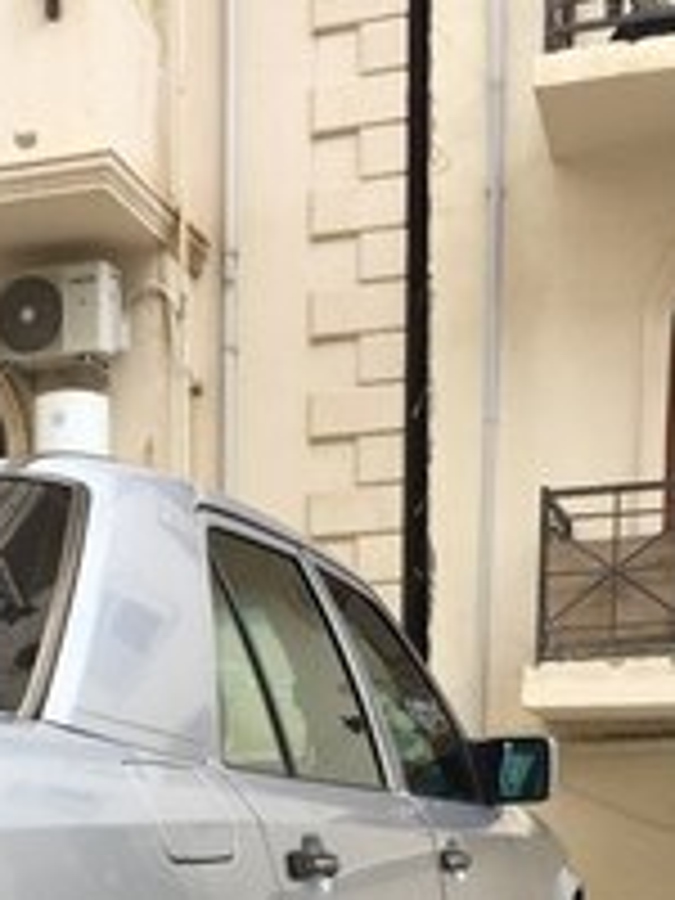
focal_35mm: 72
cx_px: 58
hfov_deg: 20.0
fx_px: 1872
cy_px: 1035
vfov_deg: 24.8
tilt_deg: -4.4
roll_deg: +0.6
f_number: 2.2
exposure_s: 1/50
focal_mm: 4.15
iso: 32
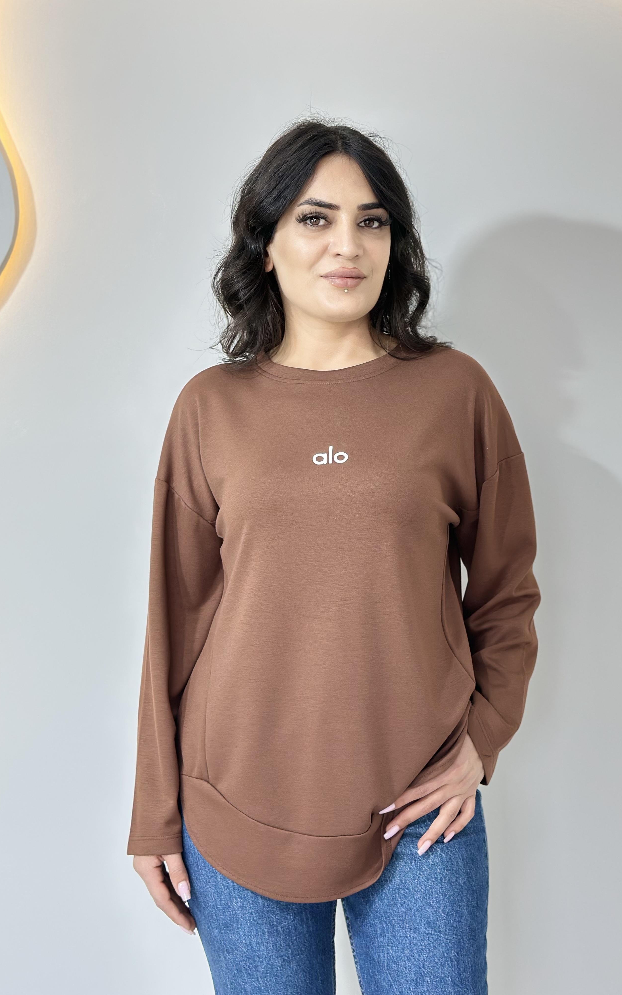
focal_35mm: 51
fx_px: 1383
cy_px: 498
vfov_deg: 39.6
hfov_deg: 25.3
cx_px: 344
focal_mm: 6.86
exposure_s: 1/100
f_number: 1.78
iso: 80
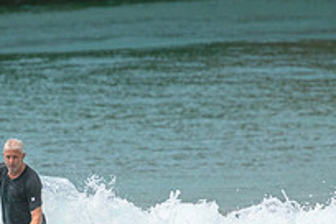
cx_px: 54
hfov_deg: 0.9
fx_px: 21250
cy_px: 264
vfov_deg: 0.6
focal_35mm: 2277
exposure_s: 1/3200
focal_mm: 800
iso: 1100
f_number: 11
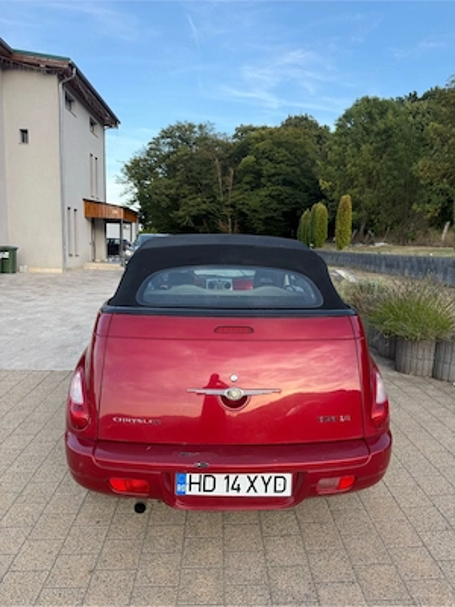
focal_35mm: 24
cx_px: 228
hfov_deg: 56.8
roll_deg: -1.8
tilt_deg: -7.8
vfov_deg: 71.6
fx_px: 421
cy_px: 304
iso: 100
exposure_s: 1/840
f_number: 1.78
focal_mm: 6.76
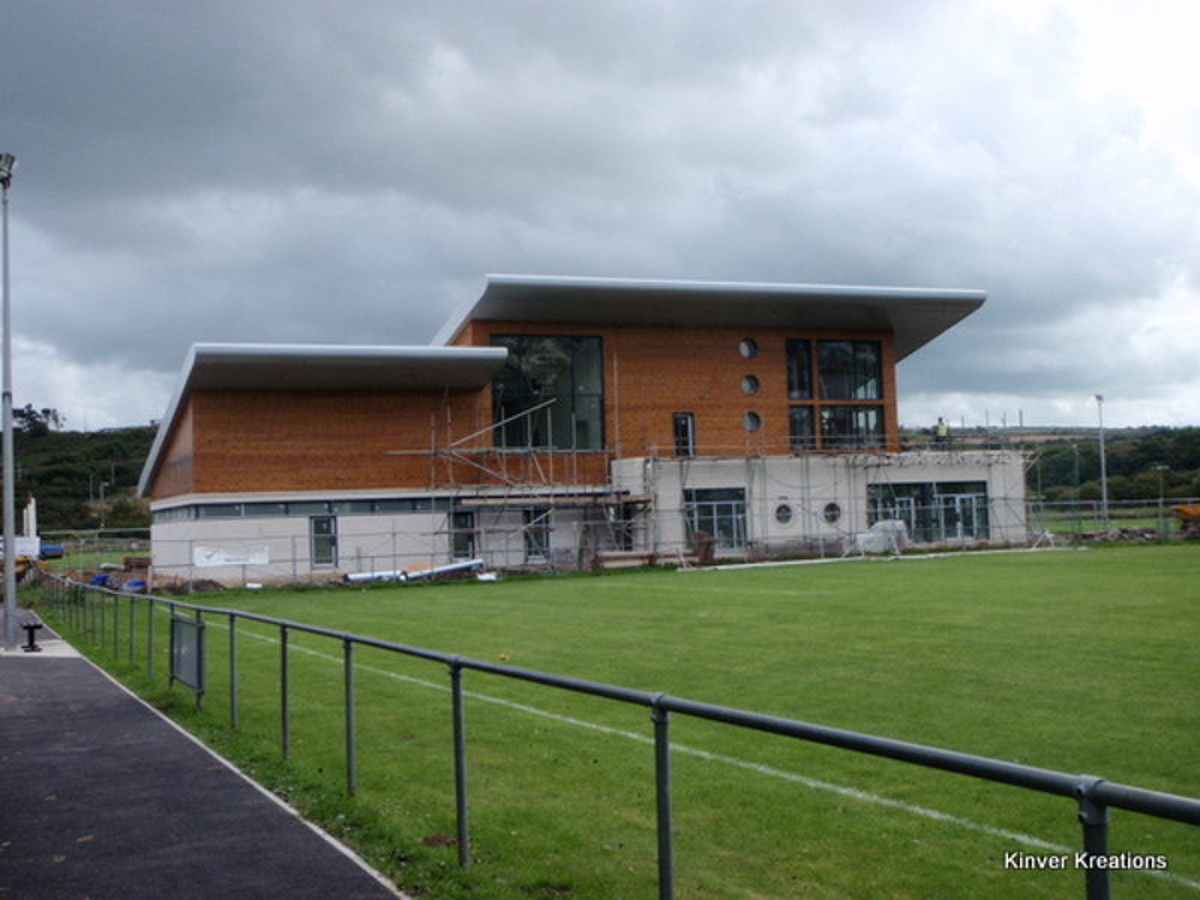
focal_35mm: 42
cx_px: 600
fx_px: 1456
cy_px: 450
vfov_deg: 34.3
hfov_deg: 44.8
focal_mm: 7.57
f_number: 6.3
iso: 64
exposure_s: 1/200
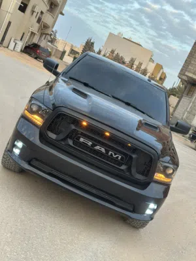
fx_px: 362
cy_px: 130
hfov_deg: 30.3
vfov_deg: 39.7
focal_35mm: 48
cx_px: 98
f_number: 1.78
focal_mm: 6.86
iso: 50
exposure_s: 1/146
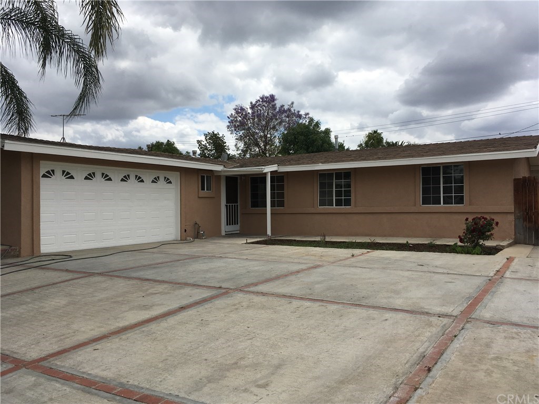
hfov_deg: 61.7
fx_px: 452
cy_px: 202
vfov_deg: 48.2
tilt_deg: +0.2
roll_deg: +1.0
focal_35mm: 29
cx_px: 270
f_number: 2.2
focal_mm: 4.15
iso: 25
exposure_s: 1/2481
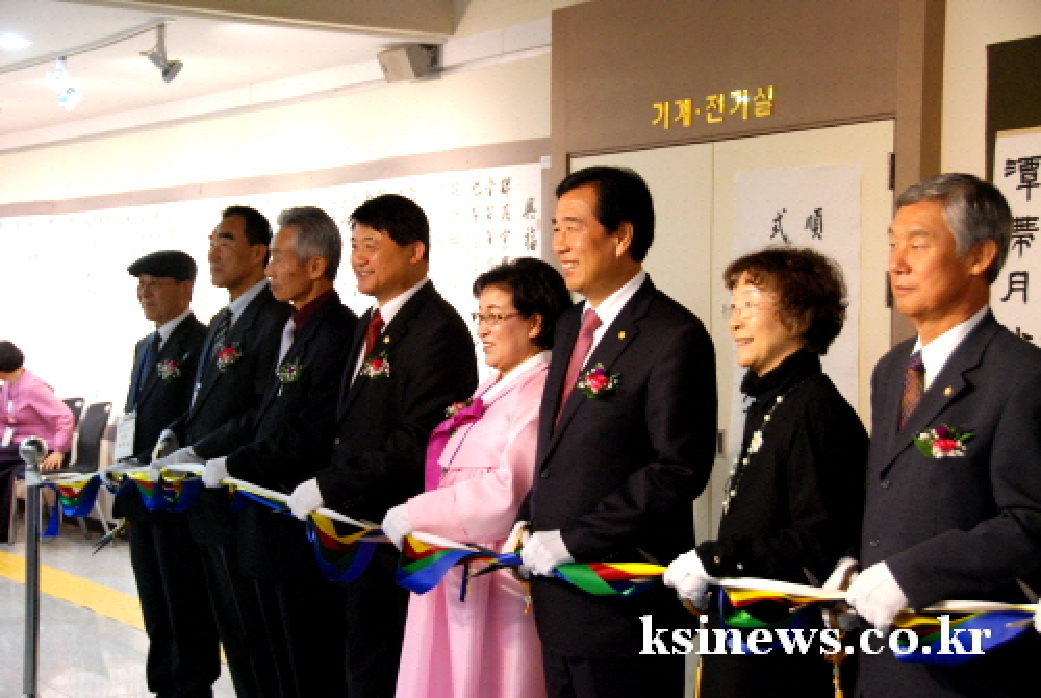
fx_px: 1824
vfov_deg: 21.6
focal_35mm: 63
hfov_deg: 31.8
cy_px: 349
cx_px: 520
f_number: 4.5
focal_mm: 42
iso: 1250
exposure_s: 1/30
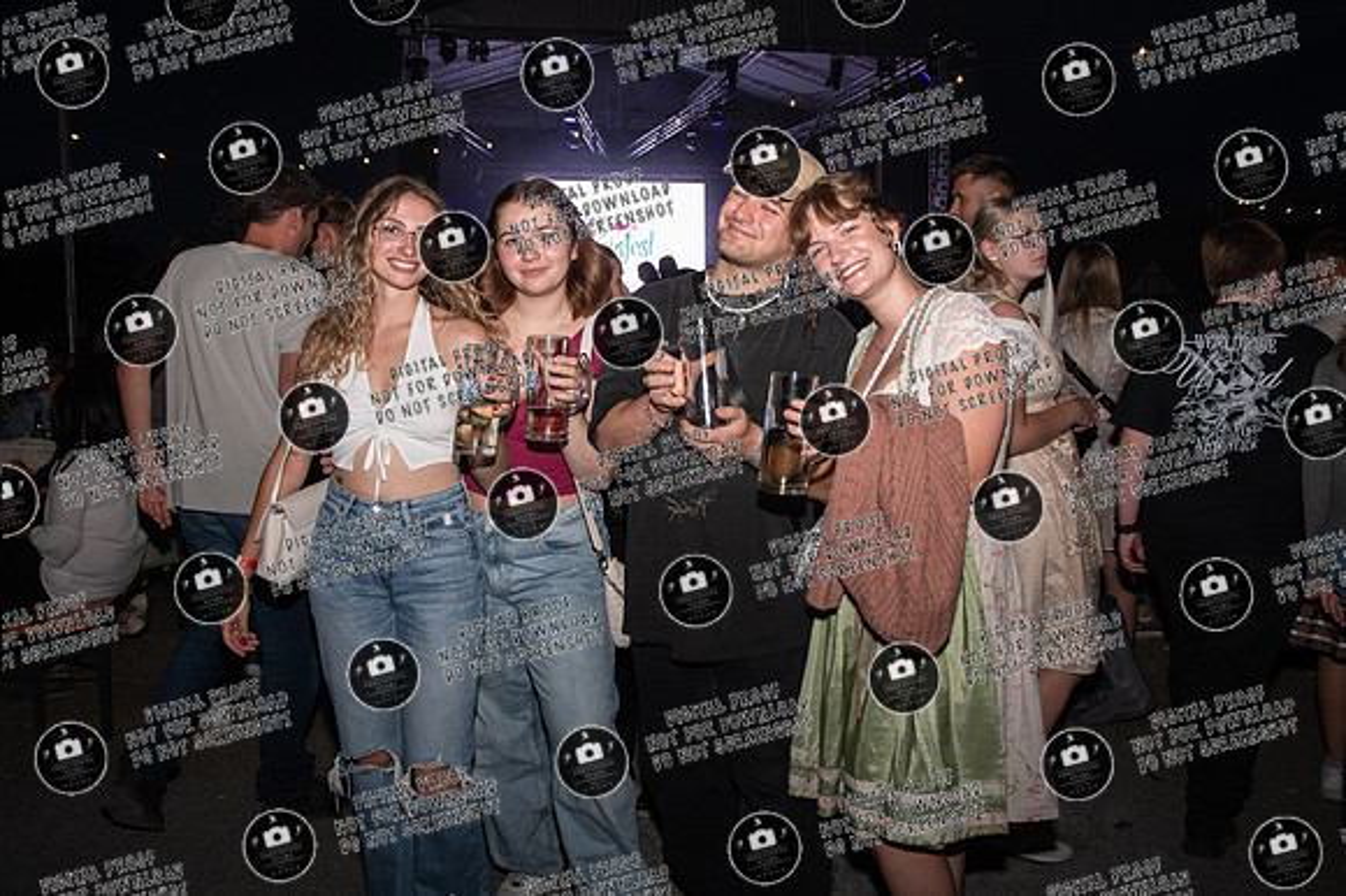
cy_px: 411
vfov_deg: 46.6
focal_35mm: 28
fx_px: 1039
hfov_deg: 65.9
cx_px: 670
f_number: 4
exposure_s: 1/800
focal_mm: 17
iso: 2000
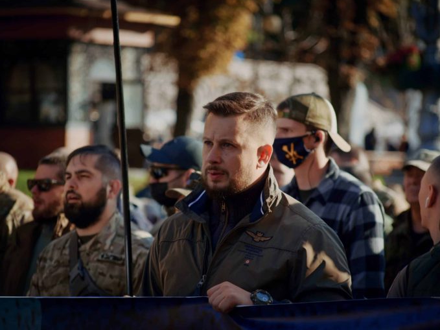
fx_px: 1728
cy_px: 164
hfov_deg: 14.5
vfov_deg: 10.9
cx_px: 233
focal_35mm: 136
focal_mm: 125
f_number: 4.5
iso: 100
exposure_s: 1/640
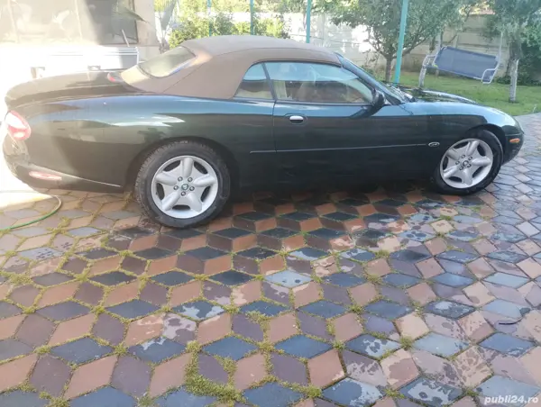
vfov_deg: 49.9
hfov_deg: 63.4
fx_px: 438
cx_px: 270
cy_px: 204
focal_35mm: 28
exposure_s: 1/100
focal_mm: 4.27
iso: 141
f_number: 1.8
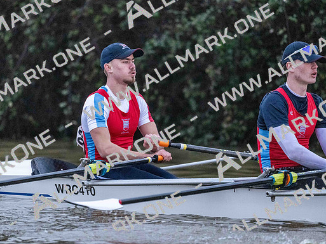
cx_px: 161
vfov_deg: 3.4
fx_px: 4098
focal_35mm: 435
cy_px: 122
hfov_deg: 4.6
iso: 16000
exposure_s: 1/1600
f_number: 4.5
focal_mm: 400
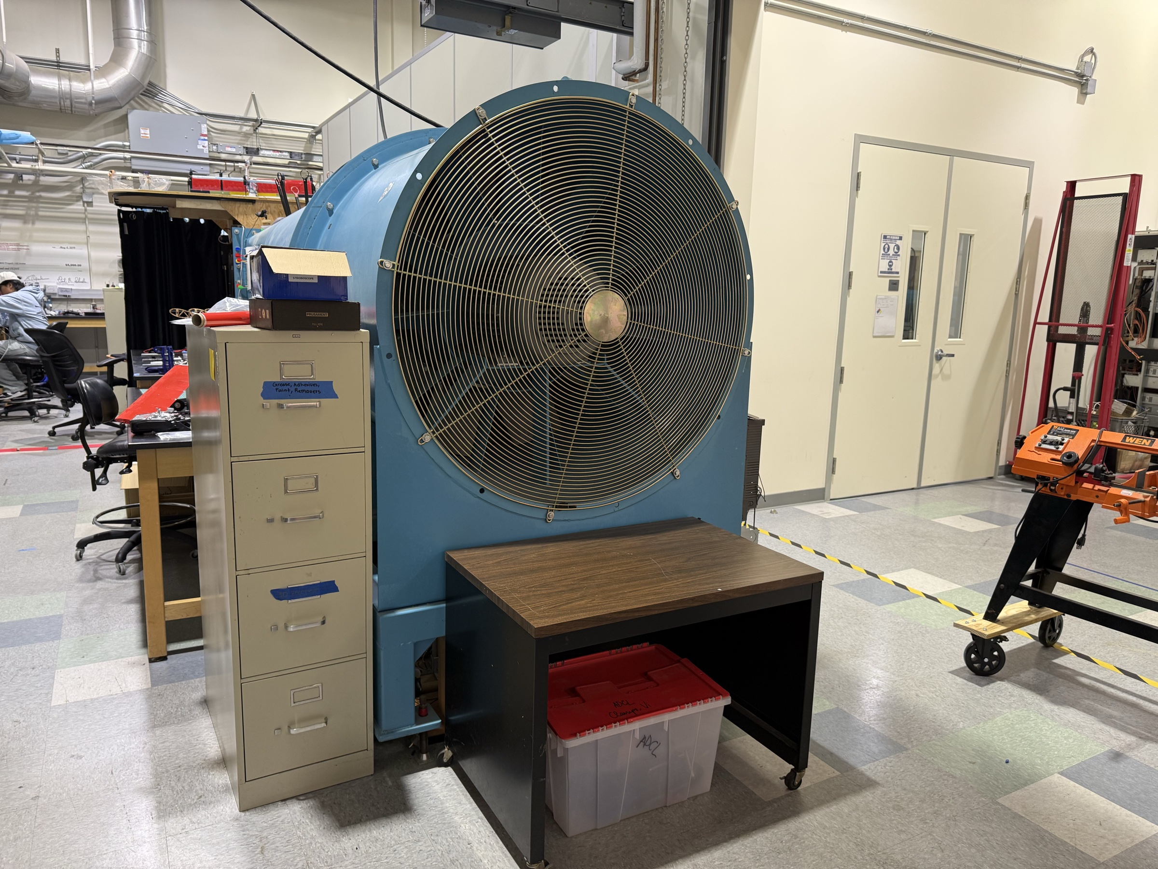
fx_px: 803
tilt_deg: -11.1
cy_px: 434
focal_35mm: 24
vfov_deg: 56.8
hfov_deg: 71.6
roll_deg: -2.1
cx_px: 579
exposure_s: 1/60
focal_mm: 6.76
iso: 125
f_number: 1.78
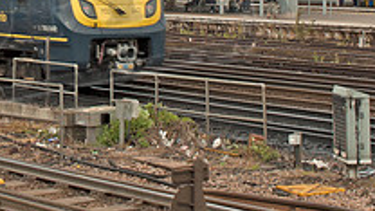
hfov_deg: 17.6
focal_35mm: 118
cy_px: -67
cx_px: -4
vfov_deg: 10.0
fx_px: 1178
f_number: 7.1
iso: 200
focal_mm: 27
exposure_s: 1/200
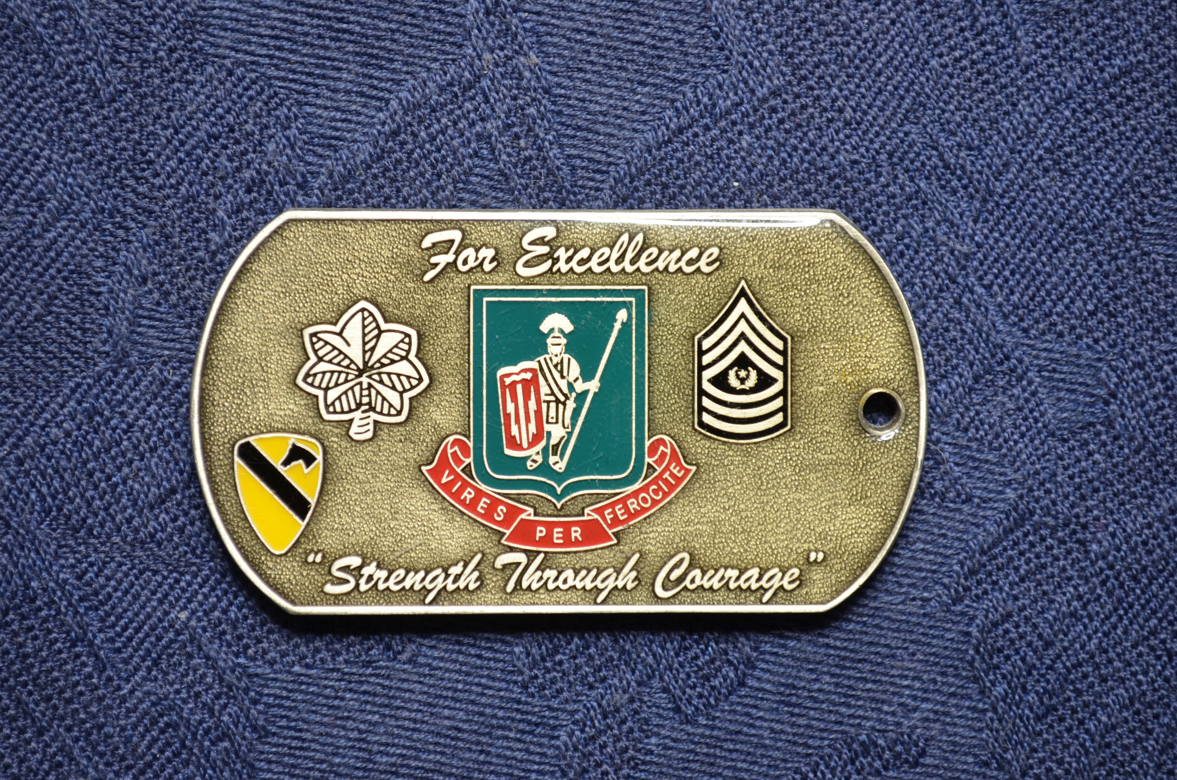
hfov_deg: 24.7
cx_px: 588
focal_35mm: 82
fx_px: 2692
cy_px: 390
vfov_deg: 16.5
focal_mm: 55
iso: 160
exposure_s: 1/3
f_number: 8
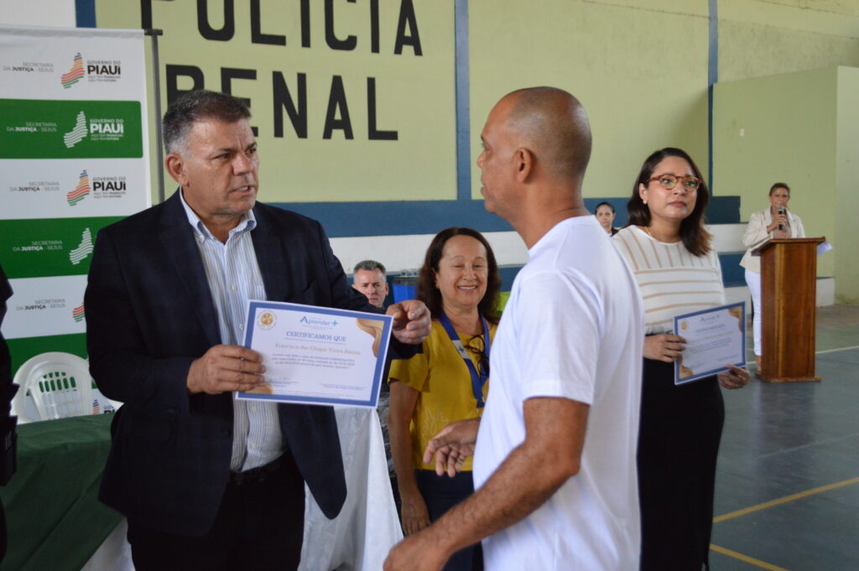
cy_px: 286
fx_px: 930
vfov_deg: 34.2
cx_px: 430
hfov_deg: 49.6
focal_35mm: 39
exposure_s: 1/500
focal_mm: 26
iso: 2000
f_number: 4.2
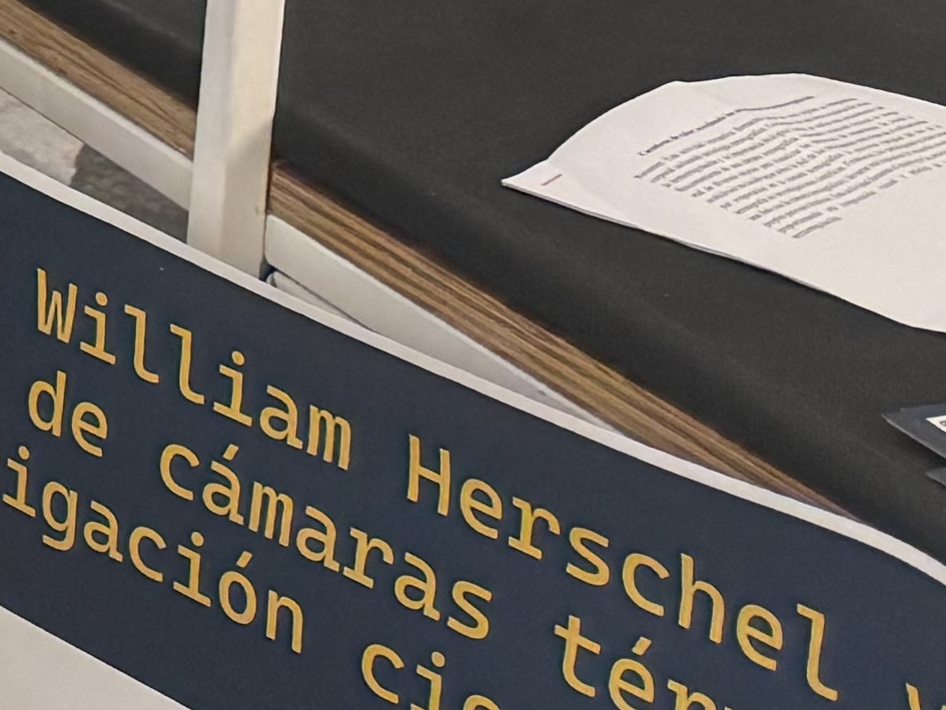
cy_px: -661
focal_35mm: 145
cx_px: -1622
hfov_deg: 10.7
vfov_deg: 9.6
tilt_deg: -10.0
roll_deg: +1.0
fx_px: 3963
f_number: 1.78
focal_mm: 6.76
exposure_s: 1/100
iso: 160
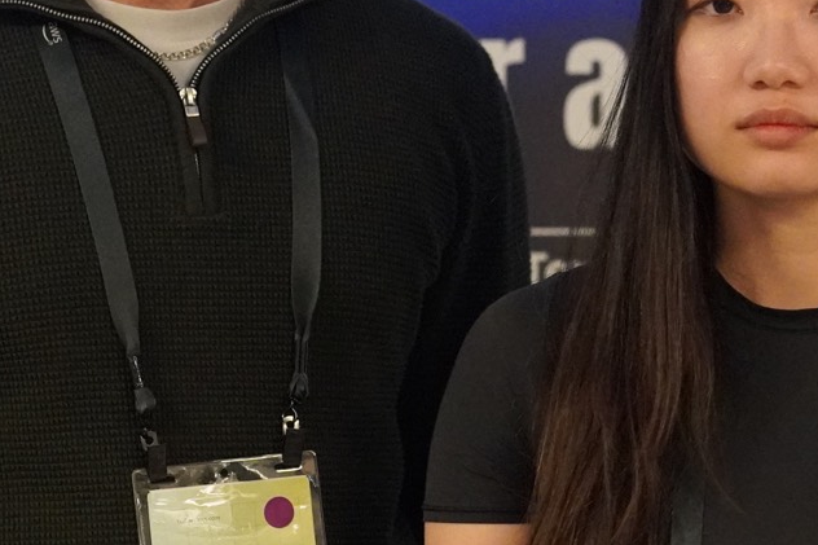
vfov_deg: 4.3
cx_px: 925
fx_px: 7278
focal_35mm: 320
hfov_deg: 6.4
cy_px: 123
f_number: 2.5
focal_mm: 75
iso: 6400
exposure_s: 1/160
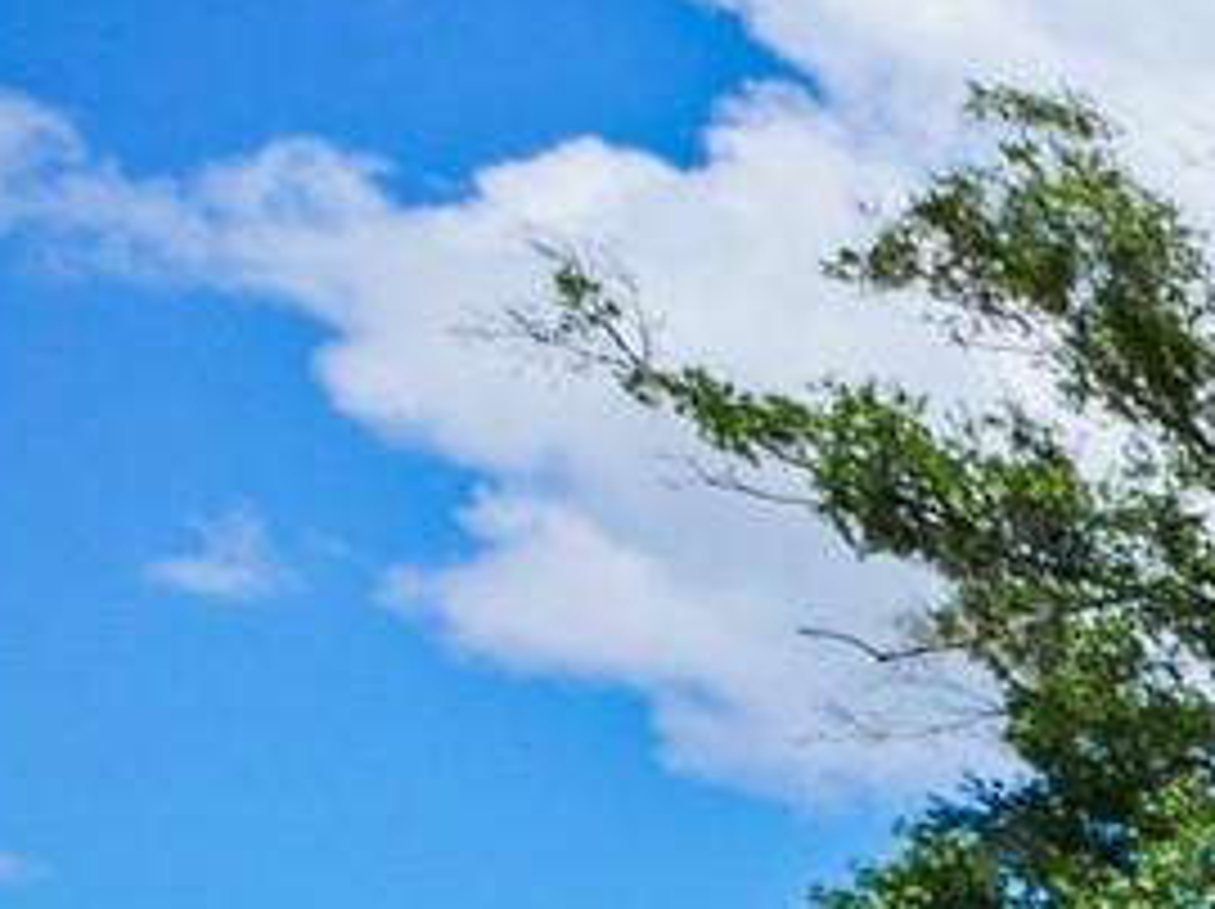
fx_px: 2911
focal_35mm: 83
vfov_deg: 14.4
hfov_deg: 11.9
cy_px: 1894
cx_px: 3555
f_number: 11
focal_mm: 7
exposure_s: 1/2500
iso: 200
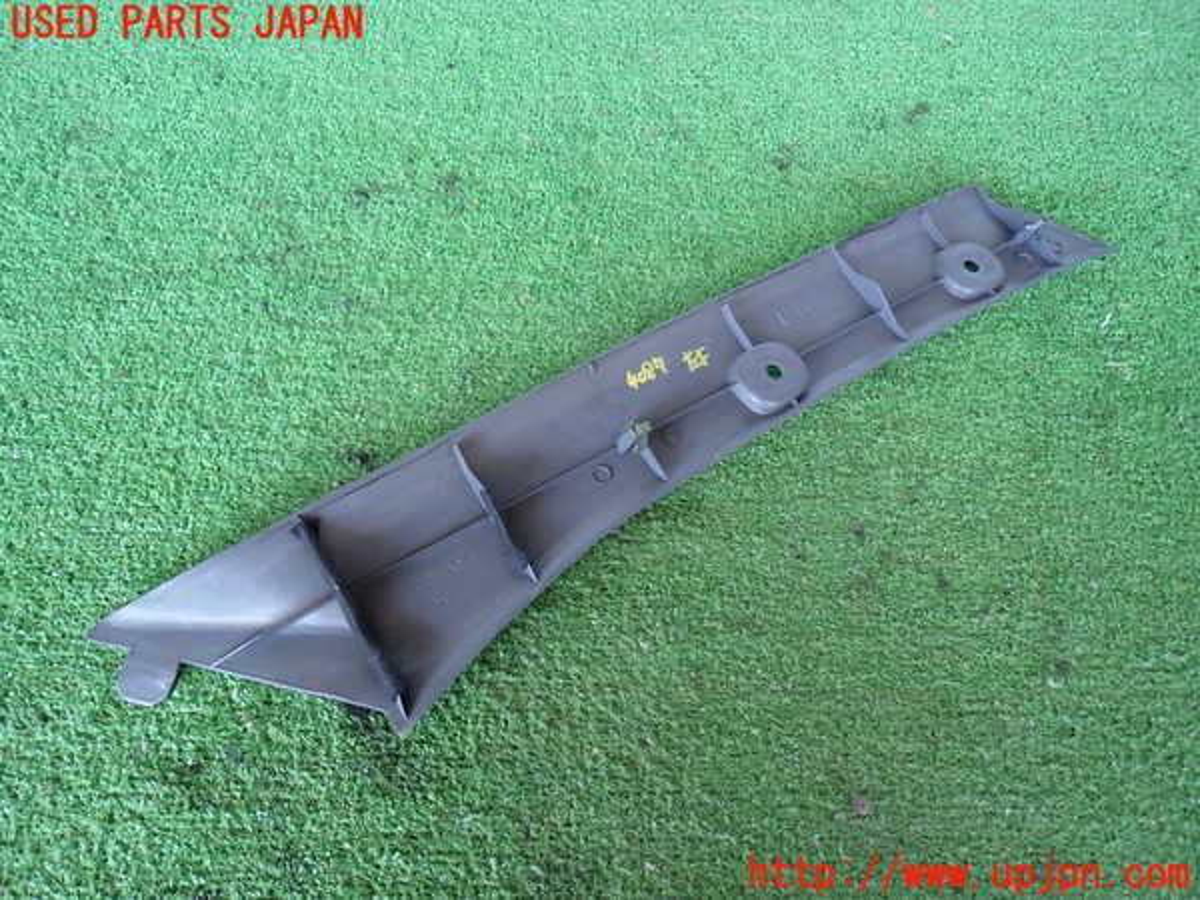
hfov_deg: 69.4
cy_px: 450
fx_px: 867
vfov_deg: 54.9
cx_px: 600
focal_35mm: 25
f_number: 2
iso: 200
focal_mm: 4.5
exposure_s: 1/50
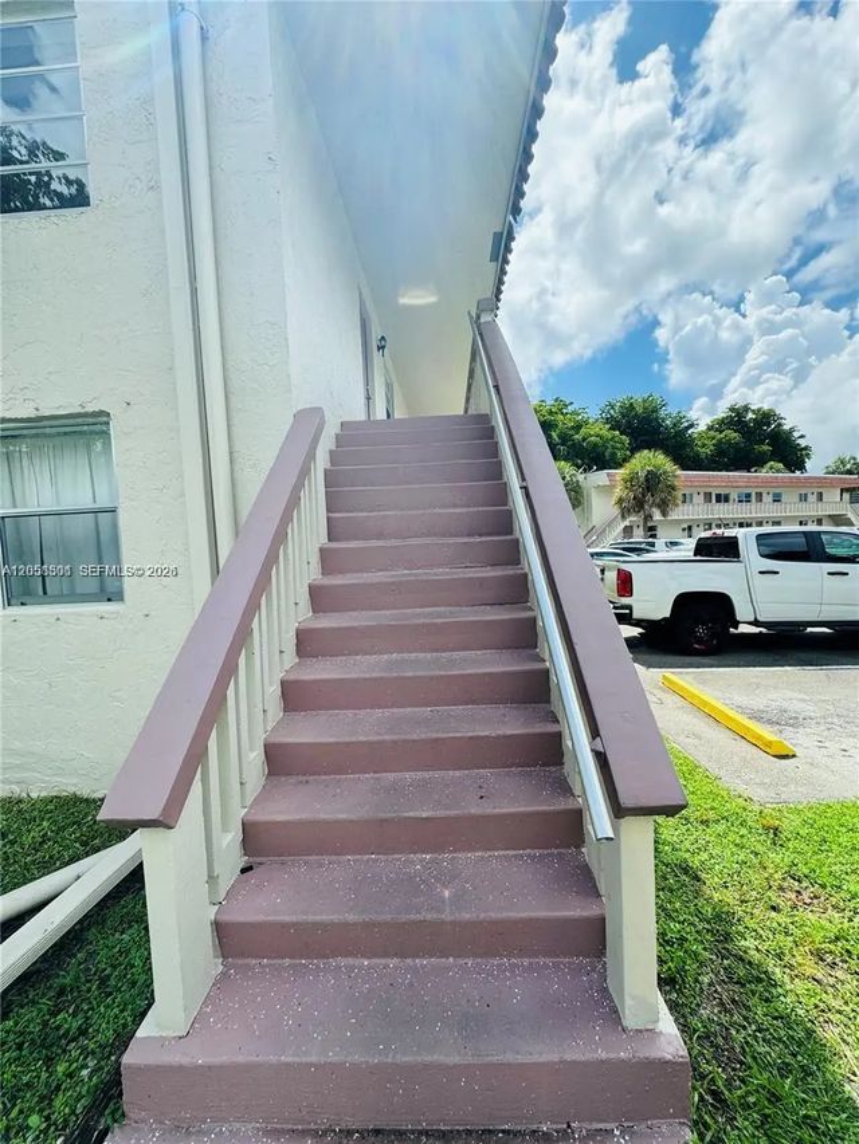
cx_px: 430
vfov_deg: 102.1
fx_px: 463
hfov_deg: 85.7
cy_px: 572
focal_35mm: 14
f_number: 2.2
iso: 40
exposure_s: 1/605
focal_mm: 2.22
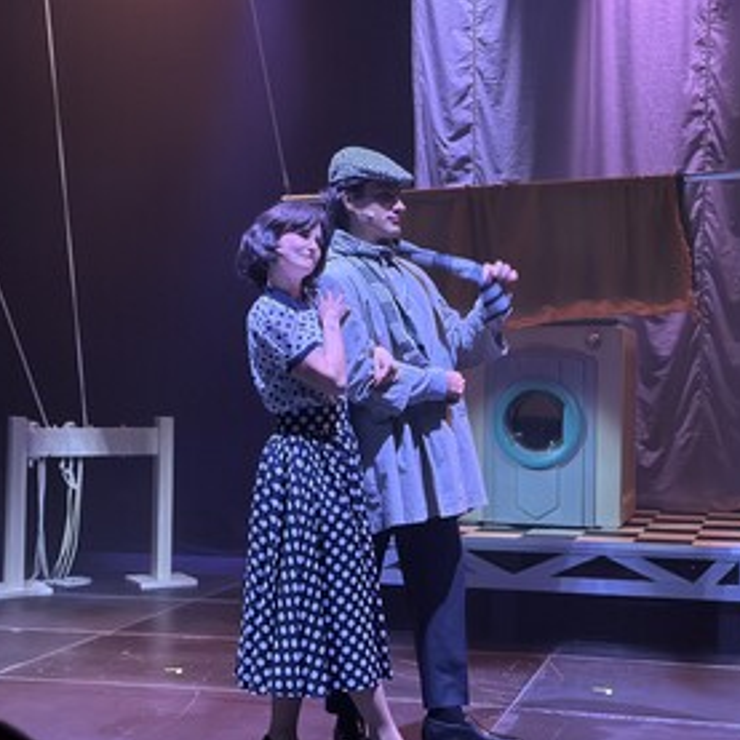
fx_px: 1403
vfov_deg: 29.6
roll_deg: -0.8
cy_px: 377
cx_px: 386
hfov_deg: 29.5
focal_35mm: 58
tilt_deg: +0.1
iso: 640
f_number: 1.78
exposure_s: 1/38
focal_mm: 6.86
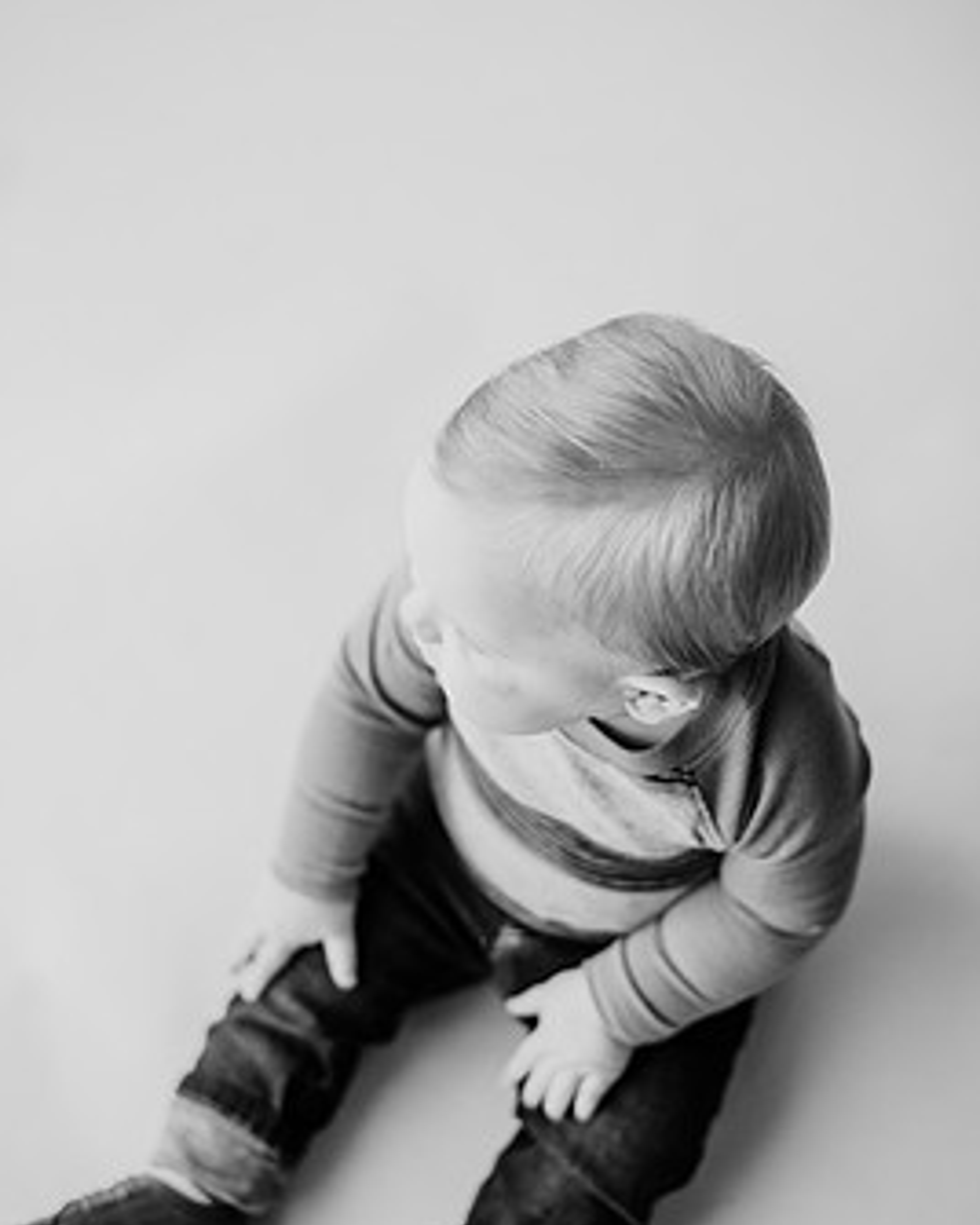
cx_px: 472
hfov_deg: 24.2
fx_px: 2284
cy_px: 636
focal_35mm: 63
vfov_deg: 30.0
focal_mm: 50
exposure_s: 1/640
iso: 400
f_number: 2
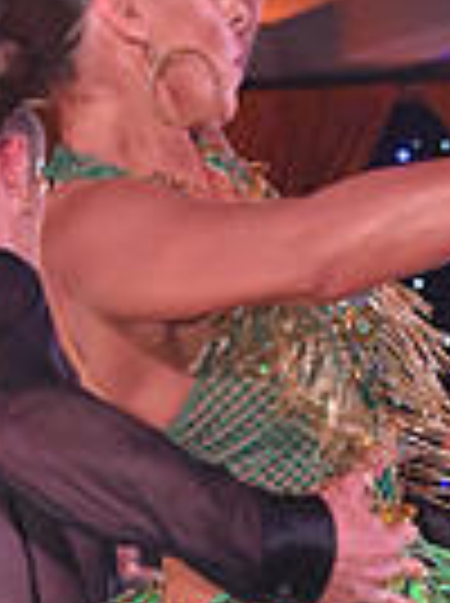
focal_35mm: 200
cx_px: 232
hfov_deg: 7.4
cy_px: 855
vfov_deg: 9.7
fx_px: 3478
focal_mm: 48
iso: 3200
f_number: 6.3
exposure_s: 1/320
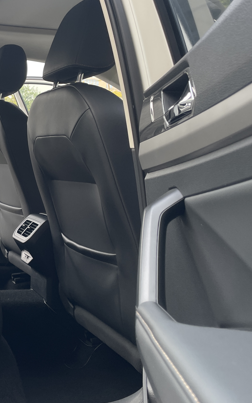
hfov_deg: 26.1
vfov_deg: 44.3
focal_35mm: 45
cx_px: -35
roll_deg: -0.2
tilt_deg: -3.4
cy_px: 191
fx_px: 495
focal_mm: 4.2
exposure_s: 1/121
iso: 50
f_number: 1.6
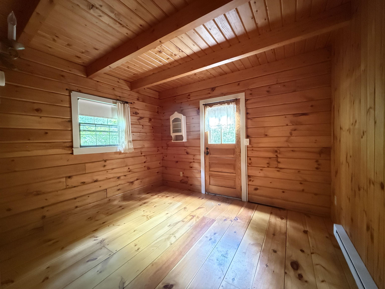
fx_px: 156
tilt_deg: -2.0
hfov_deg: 102.1
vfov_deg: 85.7
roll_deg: +1.2
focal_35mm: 14
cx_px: 192
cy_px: 144
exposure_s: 1/33
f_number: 2.2
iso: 1600
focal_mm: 2.22
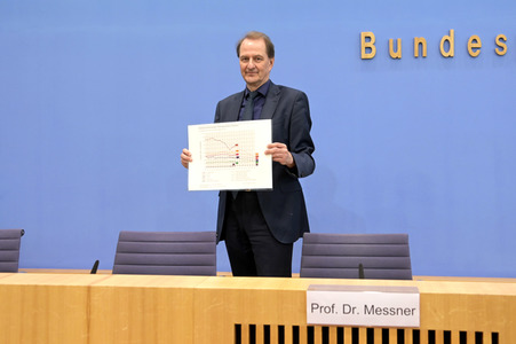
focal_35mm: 36
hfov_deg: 53.2
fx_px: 516
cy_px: 172
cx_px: 258
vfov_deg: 36.8
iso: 4000
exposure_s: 1/400
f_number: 5
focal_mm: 36
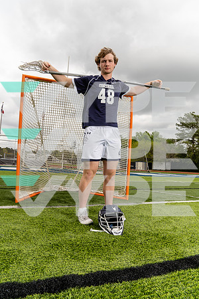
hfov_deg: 53.1
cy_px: 150
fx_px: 199
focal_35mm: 24
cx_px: 100
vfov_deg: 73.7
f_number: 9
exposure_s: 1/250
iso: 250
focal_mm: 24
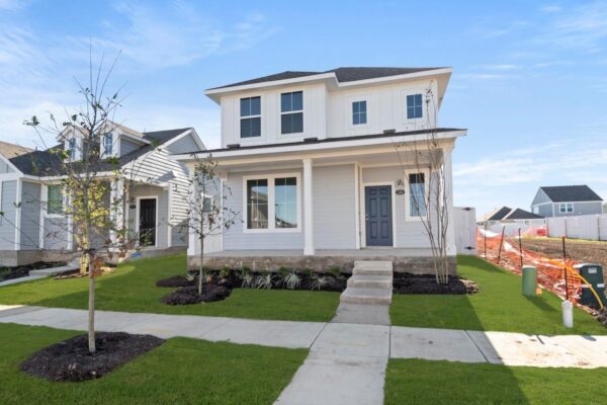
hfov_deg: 53.1
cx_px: 304
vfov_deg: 36.9
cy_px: 202
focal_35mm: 36
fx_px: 607
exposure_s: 1/320
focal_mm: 24
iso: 400
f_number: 8
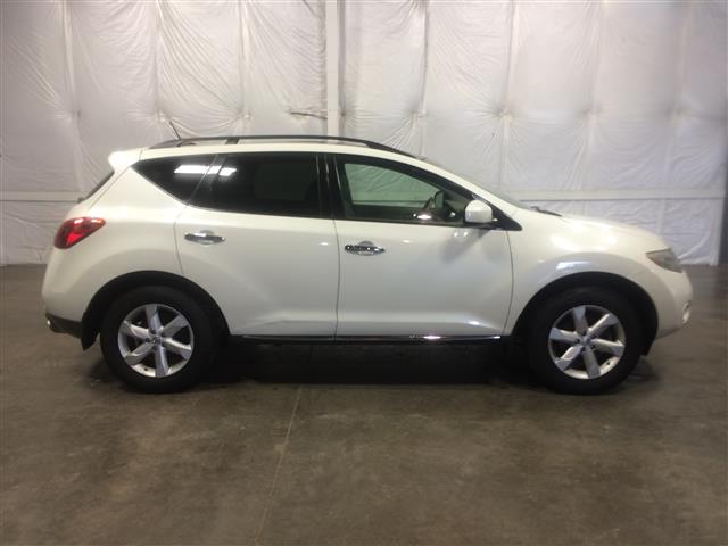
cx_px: 364
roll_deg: +0.2
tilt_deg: -12.3
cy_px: 273
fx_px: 610
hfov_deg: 61.7
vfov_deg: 48.2
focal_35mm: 29
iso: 50
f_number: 2.2
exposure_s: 1/30
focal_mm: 4.15
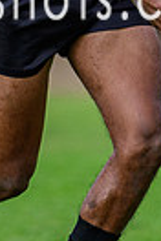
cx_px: 159
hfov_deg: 0.7
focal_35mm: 1858
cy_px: 40
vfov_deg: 1.1
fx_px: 12463
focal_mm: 200
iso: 560
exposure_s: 1/3200
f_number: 2.8
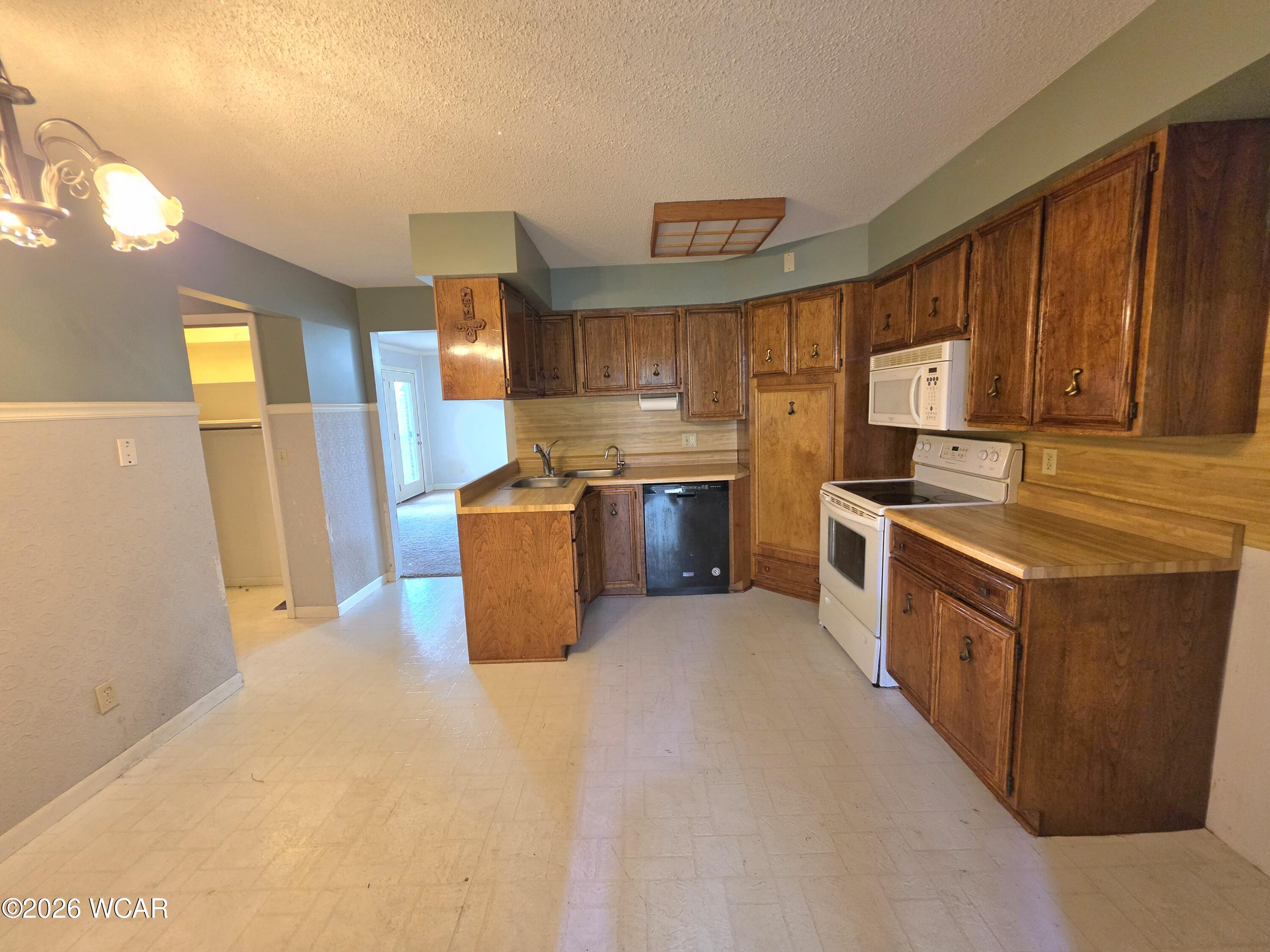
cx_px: 635
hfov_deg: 106.2
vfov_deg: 89.9
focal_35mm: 13
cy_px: 476
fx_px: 477
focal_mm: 2.2
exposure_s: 1/60.2
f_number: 1.9
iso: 250
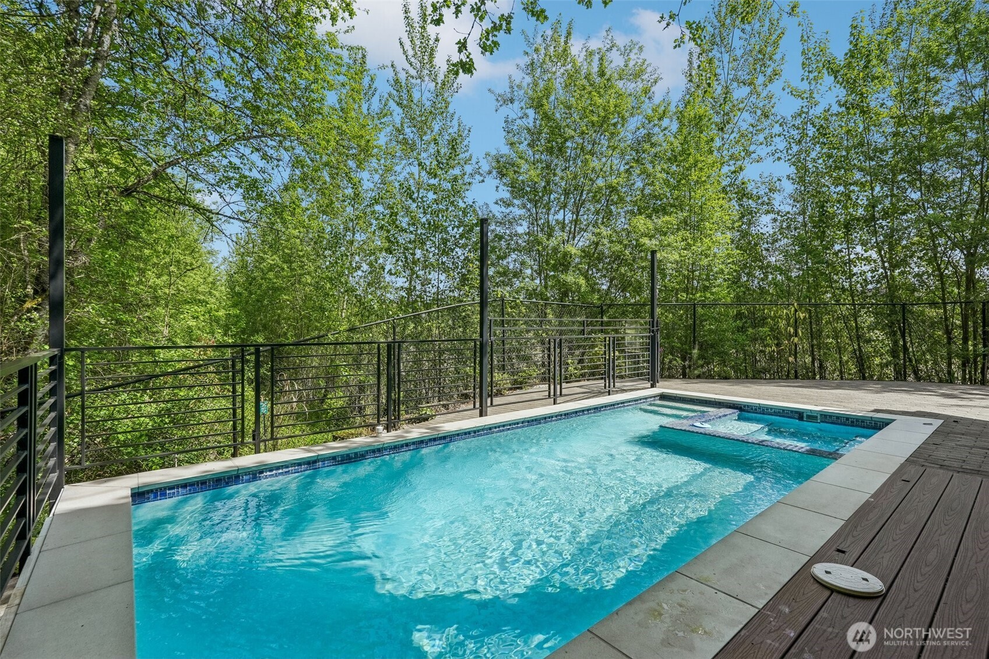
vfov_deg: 70.4
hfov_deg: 93.3
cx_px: 494
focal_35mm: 17
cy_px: 330
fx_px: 467
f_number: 8
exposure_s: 1/640
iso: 400
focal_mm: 17
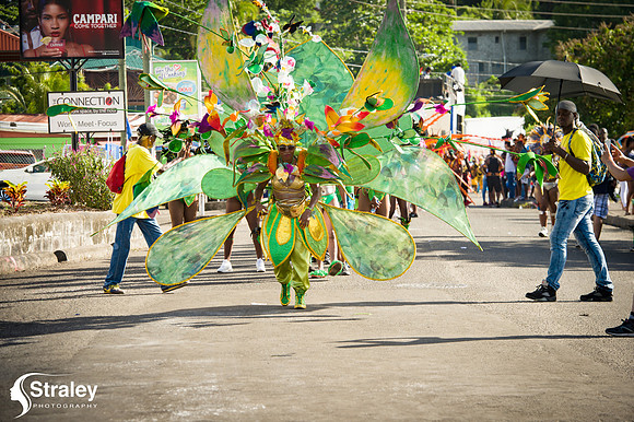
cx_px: 317
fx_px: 2288
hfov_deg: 15.8
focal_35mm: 130
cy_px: 211
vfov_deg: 10.5
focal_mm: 130
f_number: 8
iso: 100
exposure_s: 1/200
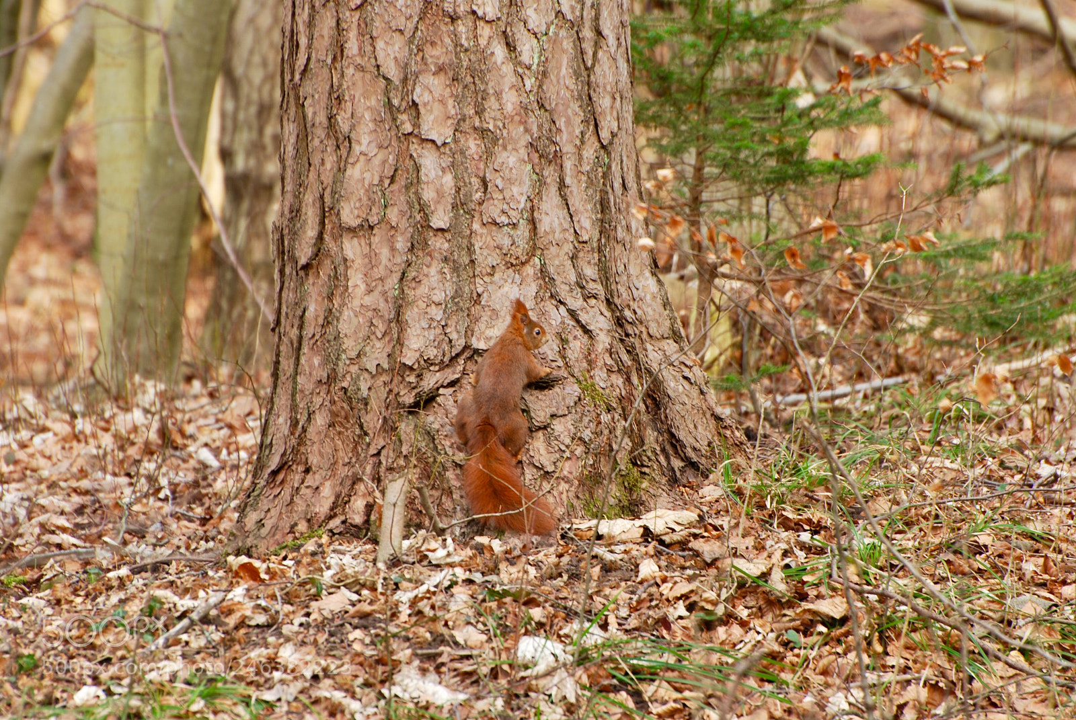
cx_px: 538
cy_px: 360
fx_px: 13466
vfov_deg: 3.1
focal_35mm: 450
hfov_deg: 4.6
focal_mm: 300
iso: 100
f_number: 7.1
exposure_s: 1/30
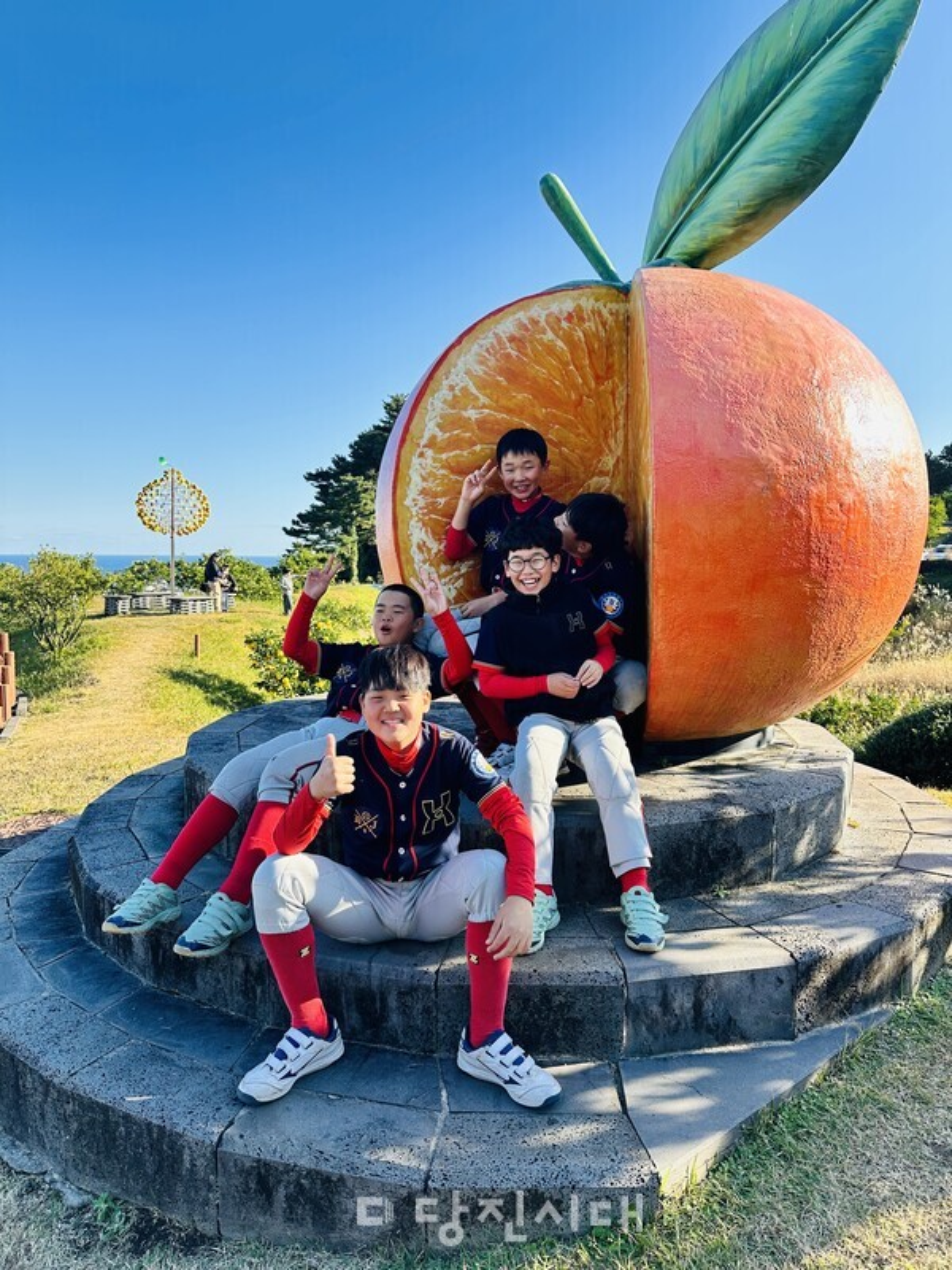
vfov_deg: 71.6
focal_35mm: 24
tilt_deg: -4.9
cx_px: 476
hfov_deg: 56.8
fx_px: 880
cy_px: 635
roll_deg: -1.0
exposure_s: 1/1639
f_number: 1.78
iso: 80
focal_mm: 6.86
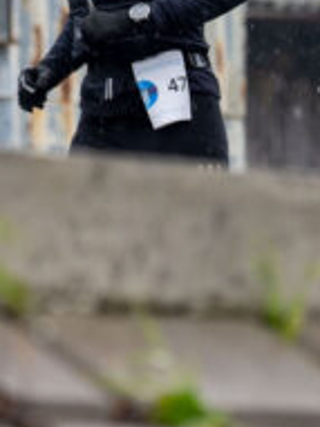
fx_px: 7342
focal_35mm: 595
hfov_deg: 2.5
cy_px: -83
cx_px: -72
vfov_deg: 3.3
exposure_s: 1/500
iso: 320
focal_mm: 154
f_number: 4
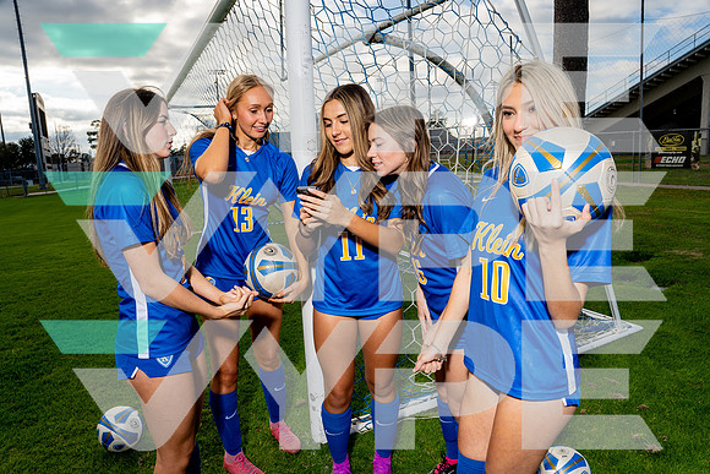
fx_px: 454
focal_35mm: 23
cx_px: 355
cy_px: 237
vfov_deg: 55.1
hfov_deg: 76.1
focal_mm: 23
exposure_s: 1/250
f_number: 7.1
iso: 100
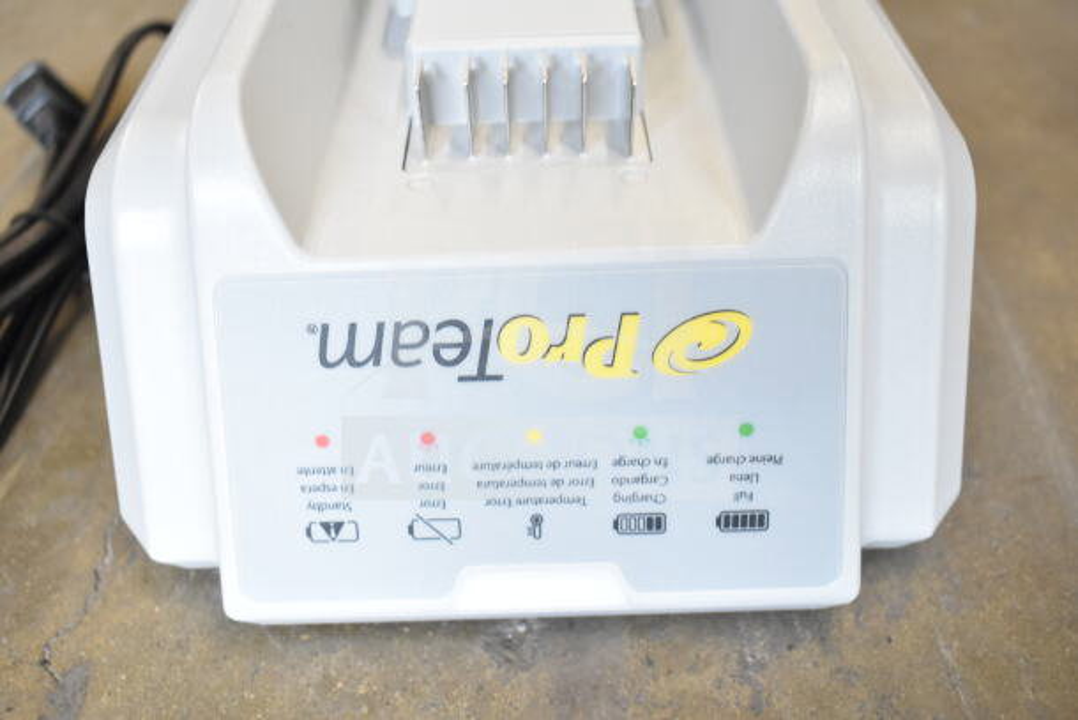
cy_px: 360
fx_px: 1033
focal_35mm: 34
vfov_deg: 38.4
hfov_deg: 55.1
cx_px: 539
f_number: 5
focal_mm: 23
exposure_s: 1/100
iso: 1600
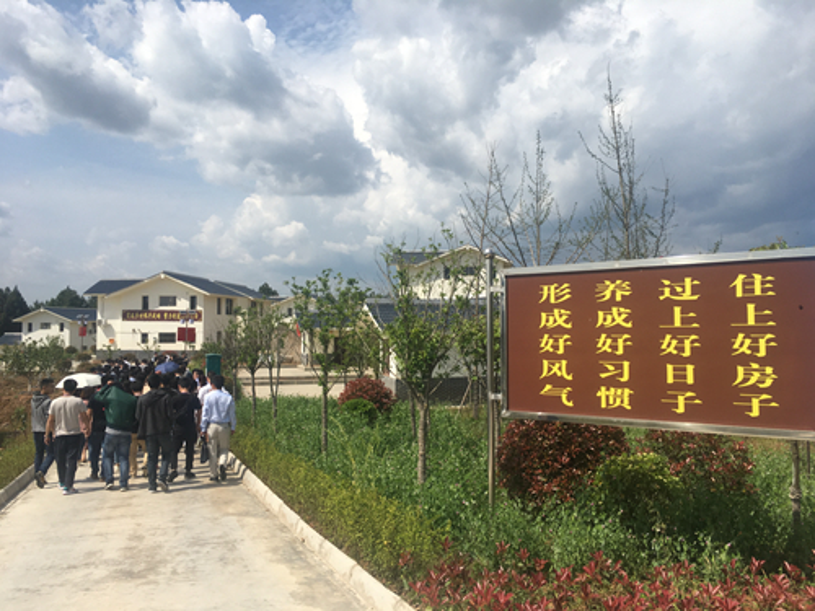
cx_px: 408
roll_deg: +0.0
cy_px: 306
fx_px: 683
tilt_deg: +2.3
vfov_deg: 48.2
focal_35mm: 29
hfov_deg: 61.7
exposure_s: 1/2481
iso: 25
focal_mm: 4.15
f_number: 2.2
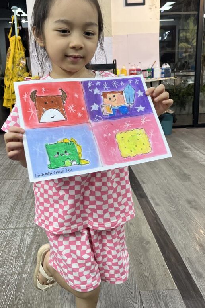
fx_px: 299
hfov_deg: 37.8
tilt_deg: -12.7
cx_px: 92
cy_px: 132
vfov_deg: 54.3
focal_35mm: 35
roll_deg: +1.7
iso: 125
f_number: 1.6
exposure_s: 1/100
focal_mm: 5.1
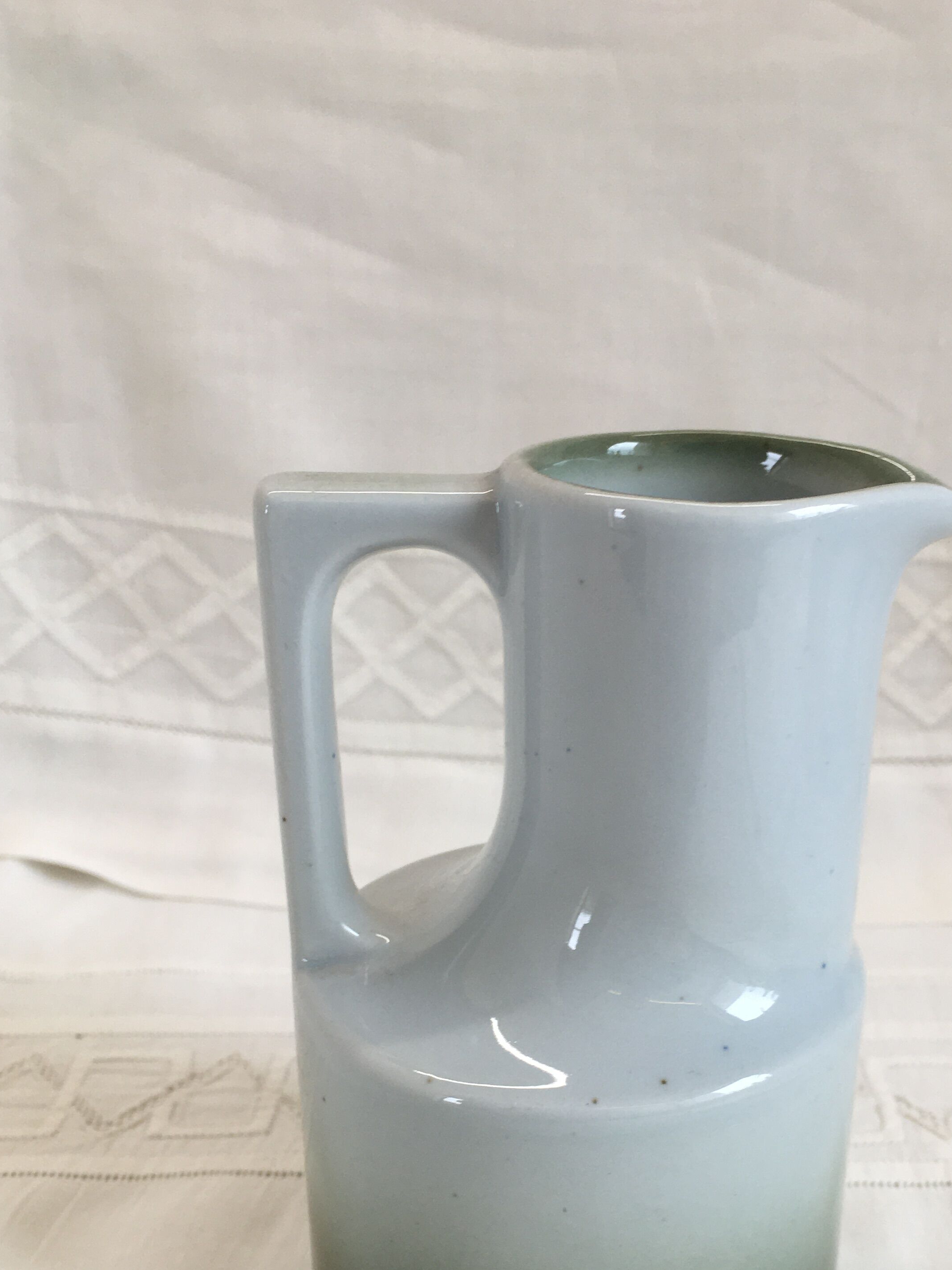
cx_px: 591
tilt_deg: -25.4
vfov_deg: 44.8
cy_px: 883
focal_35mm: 41
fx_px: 1503
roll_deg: -1.4
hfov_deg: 35.0
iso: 32
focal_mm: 4.15
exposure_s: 1/100
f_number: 2.2
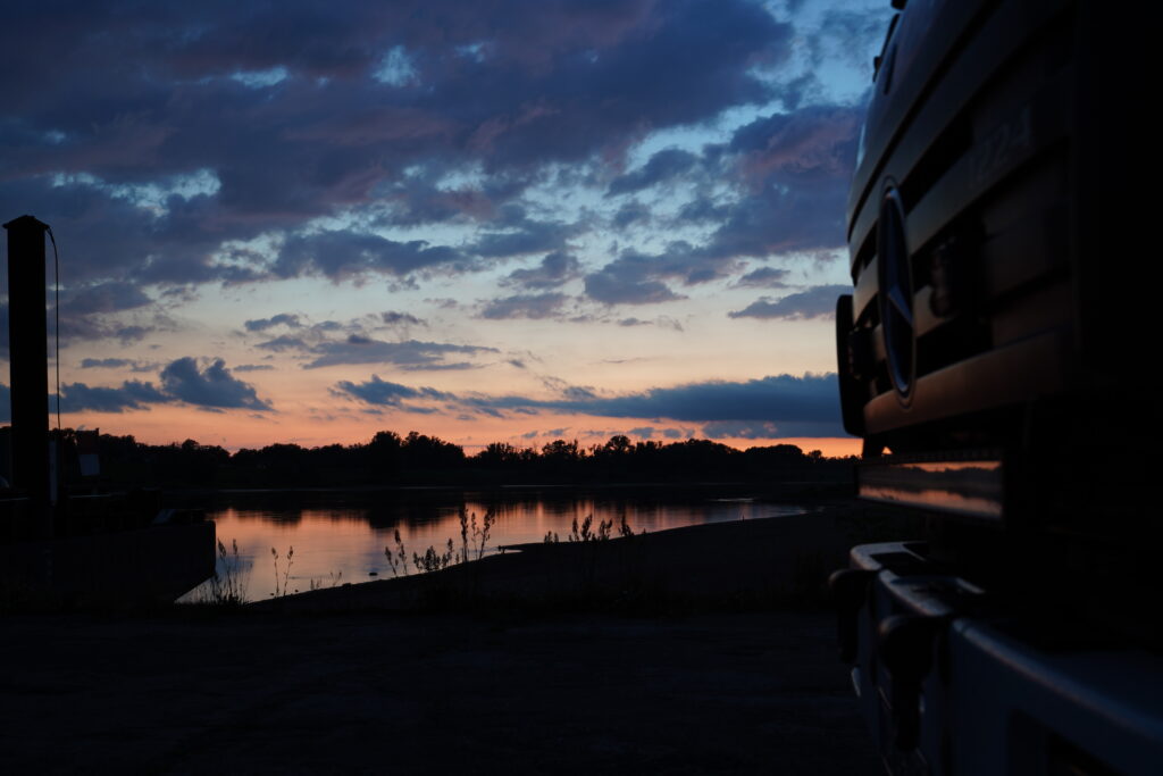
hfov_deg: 48.5
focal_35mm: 40
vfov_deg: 33.4
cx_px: 582
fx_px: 1292
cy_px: 388
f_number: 6.3
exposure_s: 2.5
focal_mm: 40
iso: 125
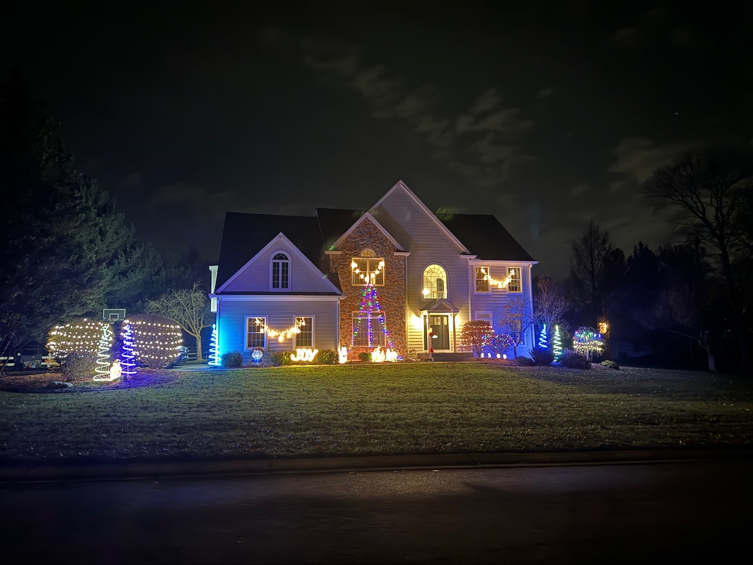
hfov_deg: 71.6
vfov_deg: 56.8
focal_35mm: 24
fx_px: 522
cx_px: 376
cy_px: 282
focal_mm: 6.86
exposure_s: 1/9
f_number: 1.78
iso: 1600
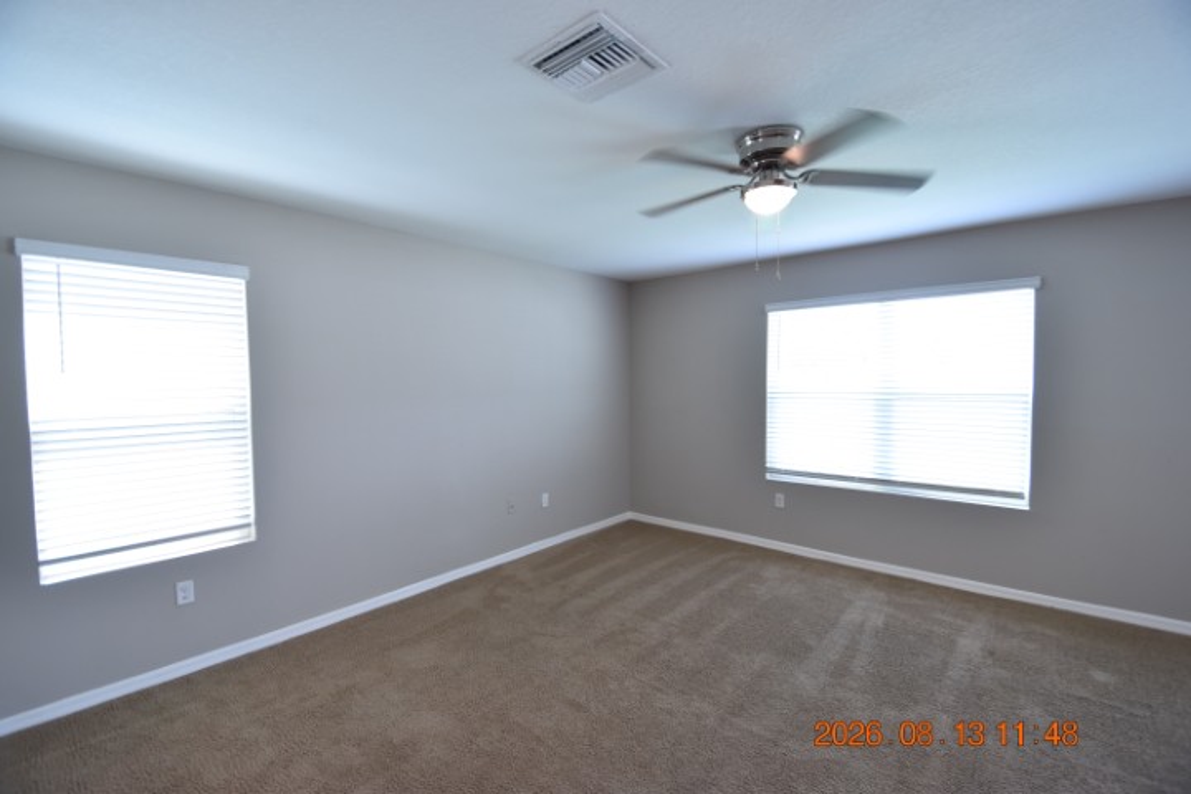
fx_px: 496
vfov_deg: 77.3
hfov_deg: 100.4
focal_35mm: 15
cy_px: 397
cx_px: 596
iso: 450
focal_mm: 10
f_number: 4
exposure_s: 1/60
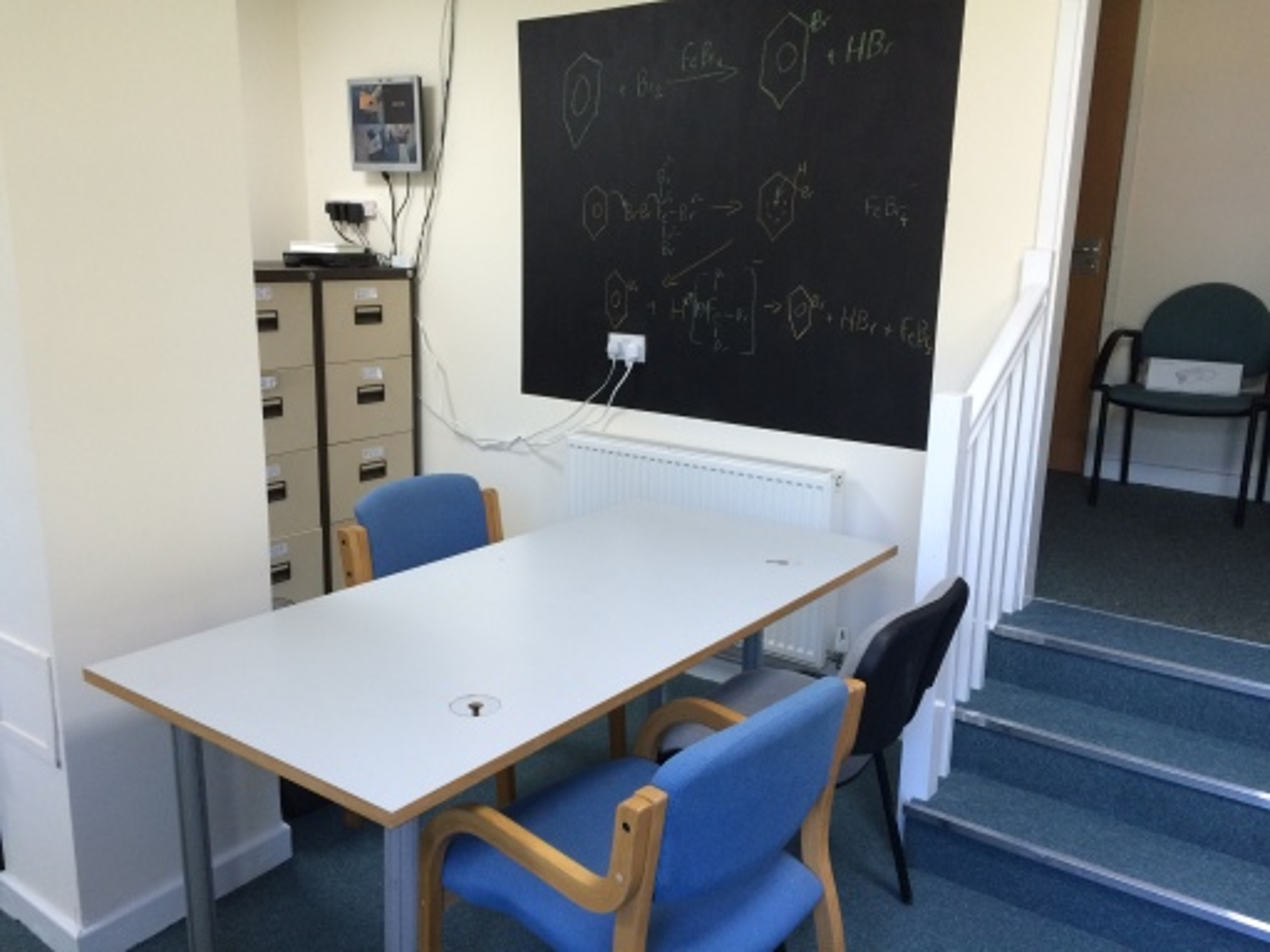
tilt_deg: -13.0
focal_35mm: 29
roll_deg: -0.5
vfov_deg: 48.2
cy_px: 476
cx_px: 635
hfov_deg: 61.7
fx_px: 1064
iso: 64
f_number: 2.2
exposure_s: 1/33
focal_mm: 4.15
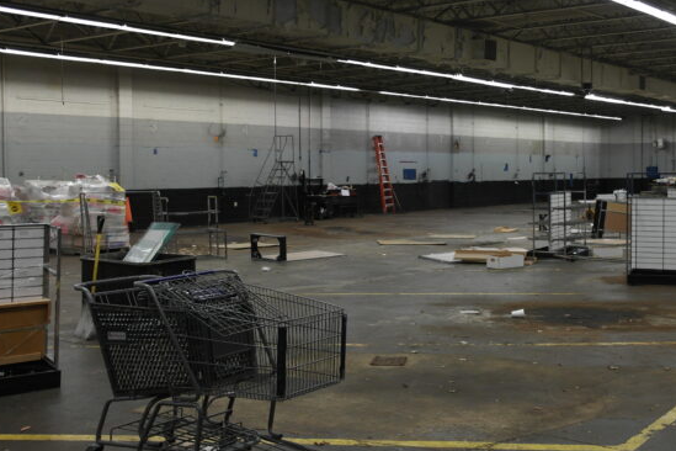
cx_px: 454
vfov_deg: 31.8
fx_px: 789
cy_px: 186
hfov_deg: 45.6
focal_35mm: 42
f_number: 3.5
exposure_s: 1/60
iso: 400
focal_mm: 20
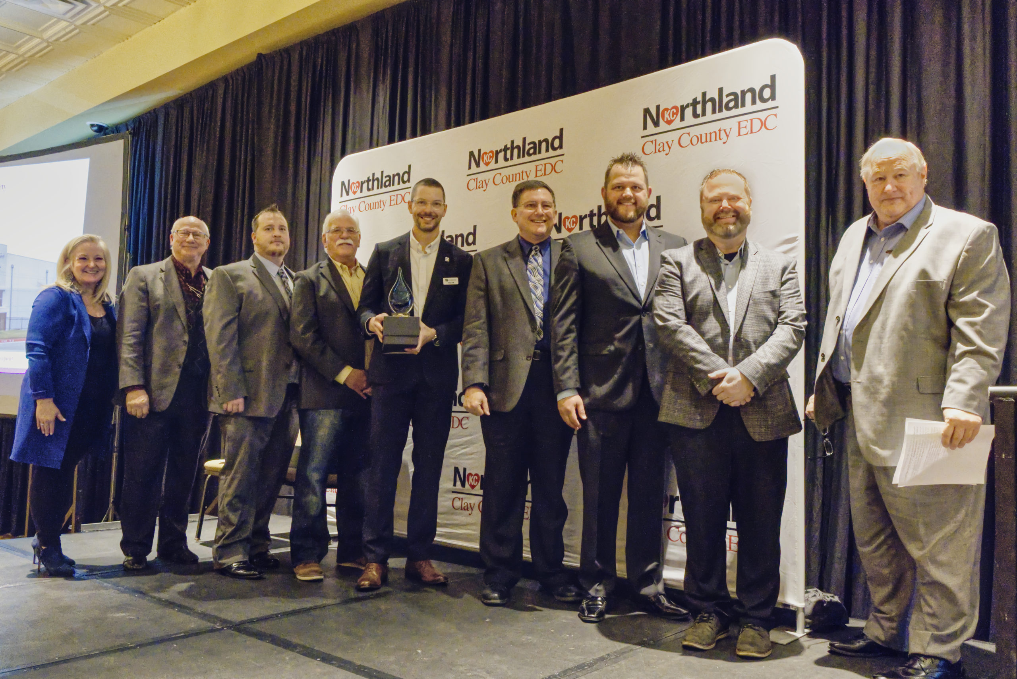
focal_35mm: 29
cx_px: 508
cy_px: 340
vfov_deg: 45.0
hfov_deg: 63.6
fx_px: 820
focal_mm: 19.6
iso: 12800
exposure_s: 1/20
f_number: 7.1
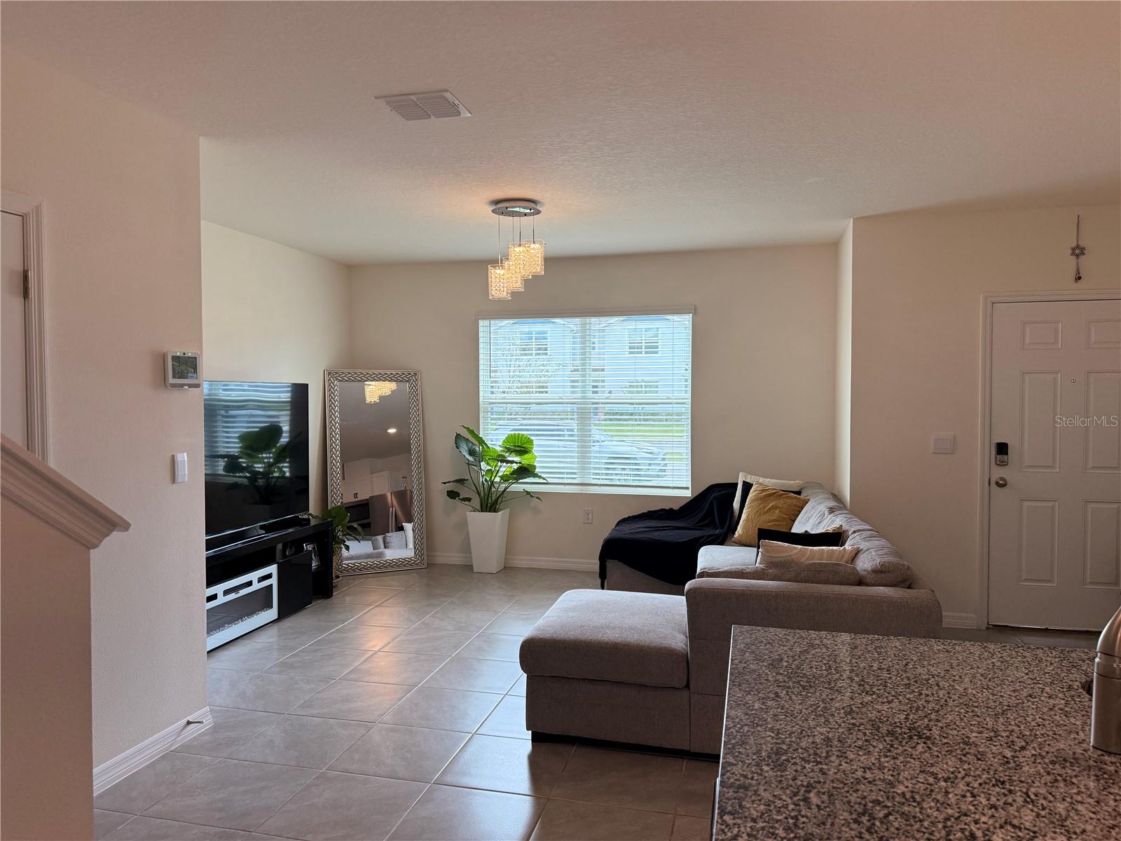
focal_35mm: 24
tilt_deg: -1.4
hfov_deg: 71.6
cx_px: 560
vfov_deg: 56.8
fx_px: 777
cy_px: 420
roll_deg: +0.7
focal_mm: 6.76
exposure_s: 1/233
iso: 200
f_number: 1.78
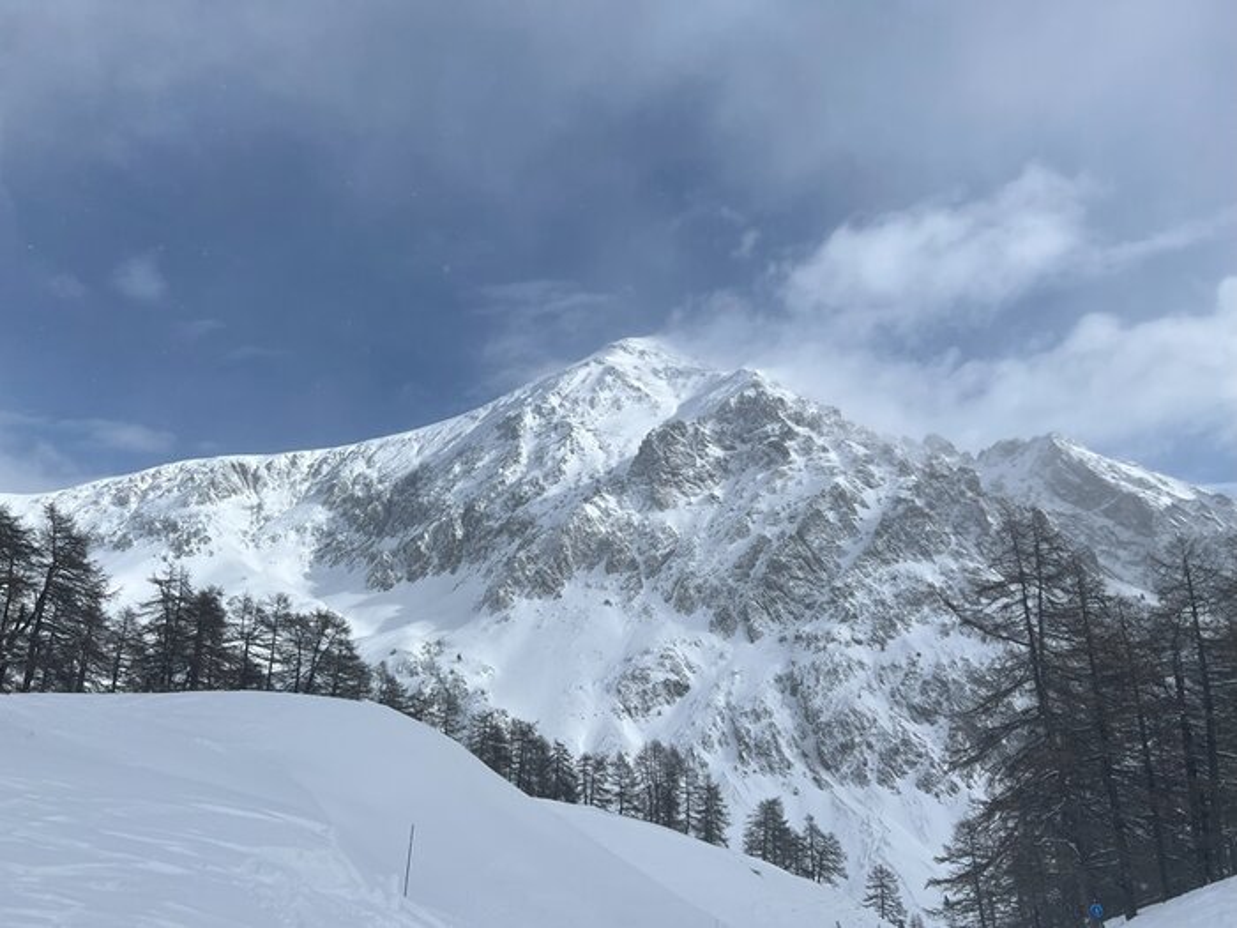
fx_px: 929
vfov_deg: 53.1
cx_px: 618
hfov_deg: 67.3
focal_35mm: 26
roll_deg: +2.3
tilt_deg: +16.2
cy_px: 464
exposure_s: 1/12658
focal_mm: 5.7
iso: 50
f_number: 1.5
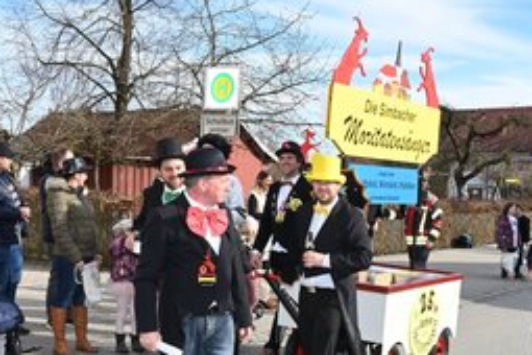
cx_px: 353
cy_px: 263
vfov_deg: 23.2
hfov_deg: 34.2
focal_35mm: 58
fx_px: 857
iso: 1000
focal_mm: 37
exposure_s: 1/200
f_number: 22
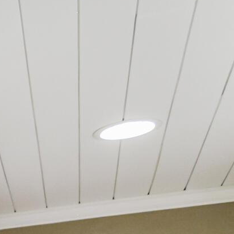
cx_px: -463
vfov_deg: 13.2
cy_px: 542
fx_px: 781
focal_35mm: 102
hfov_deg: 11.1
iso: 450
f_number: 4
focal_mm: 11
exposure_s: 1/60
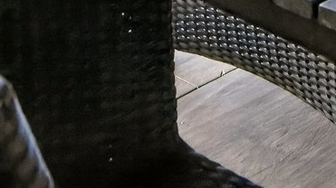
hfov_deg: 17.4
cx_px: 215
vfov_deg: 7.3
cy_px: -558
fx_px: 1095
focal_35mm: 123
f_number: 8
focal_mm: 17
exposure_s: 1/125
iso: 400
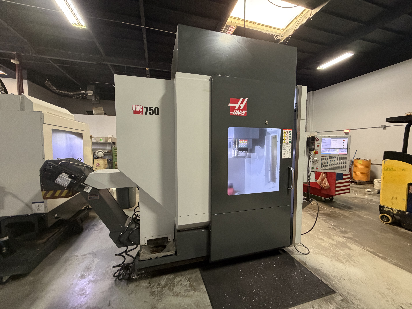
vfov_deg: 85.7
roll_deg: -0.2
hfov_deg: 102.1
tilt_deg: -3.2
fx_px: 167
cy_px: 154
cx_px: 206
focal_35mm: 14
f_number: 2.2
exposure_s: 1/60
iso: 400
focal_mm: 2.22
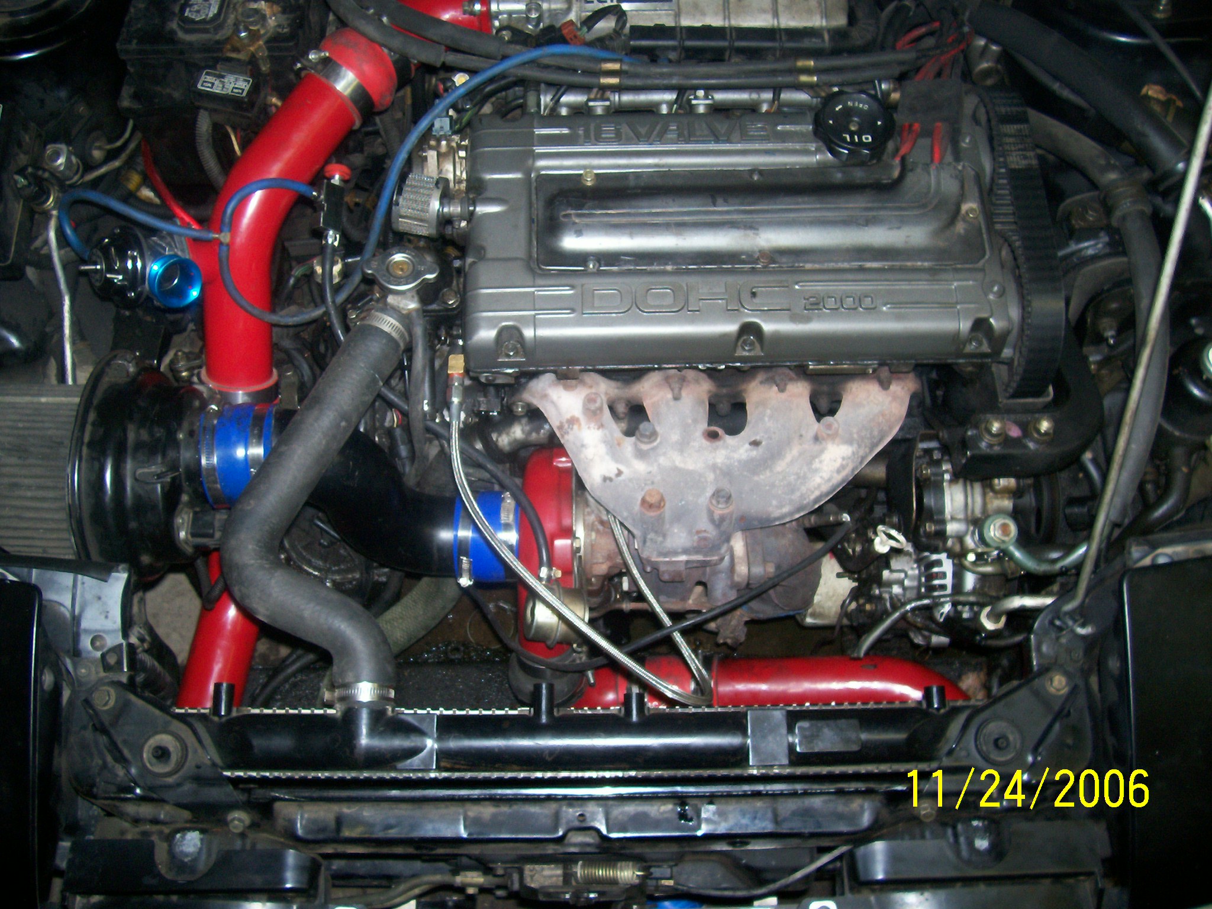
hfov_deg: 54.0
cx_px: 606
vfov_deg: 41.8
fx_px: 1190
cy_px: 454
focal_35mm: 34
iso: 80
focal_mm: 5.6
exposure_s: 1/64
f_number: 2.7
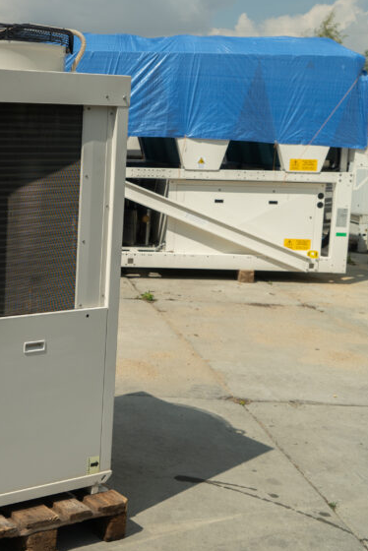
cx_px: -50
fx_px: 812
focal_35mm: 53
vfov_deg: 37.5
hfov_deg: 23.7
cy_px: 245
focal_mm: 29
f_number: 5.6
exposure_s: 1/640
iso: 125
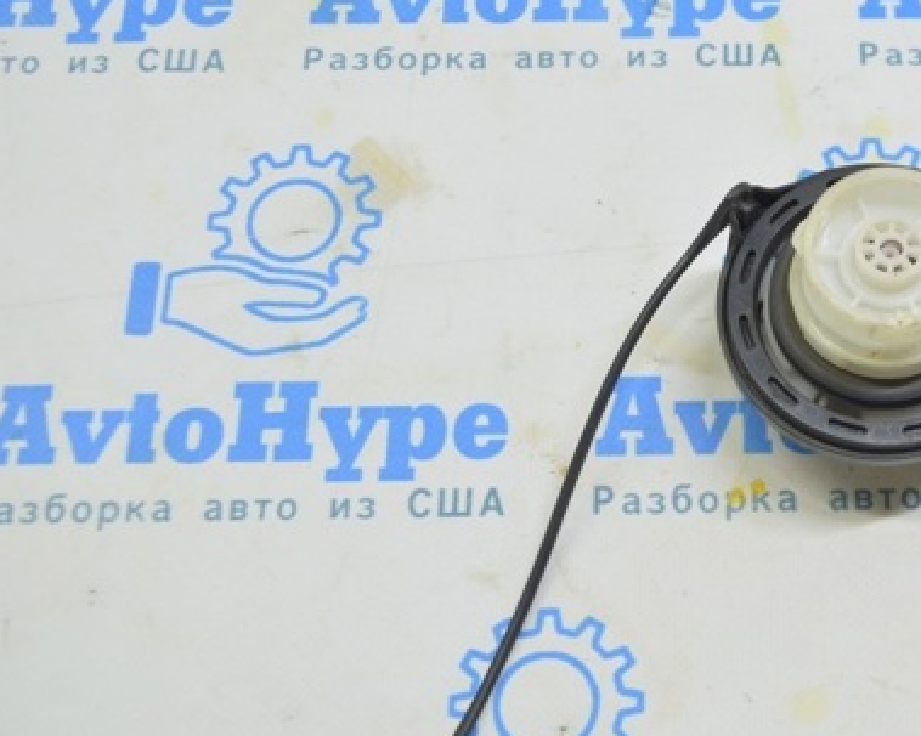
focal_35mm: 57
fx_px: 1553
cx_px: 768
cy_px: 370
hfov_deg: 31.9
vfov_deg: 26.7
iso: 400
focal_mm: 24
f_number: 5.6
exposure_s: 1/20
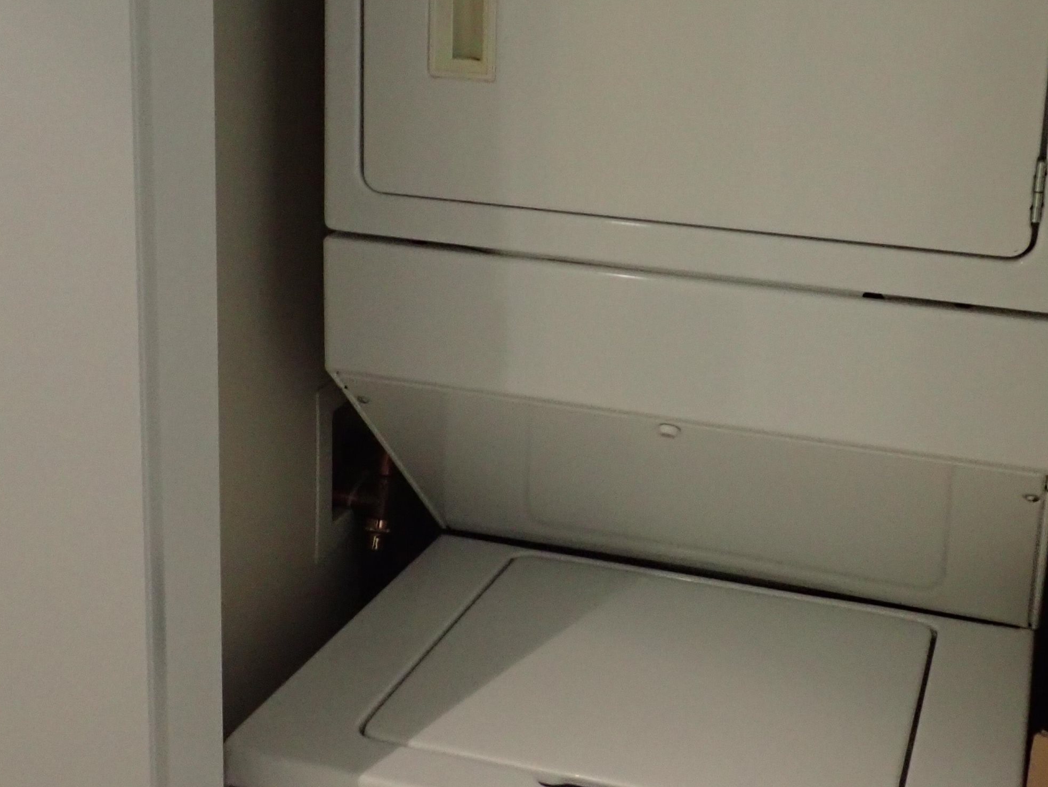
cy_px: 236
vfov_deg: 28.8
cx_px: 635
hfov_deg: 38.0
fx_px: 1514
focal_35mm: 50
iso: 800
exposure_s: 1/25
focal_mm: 5.87
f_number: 2.4
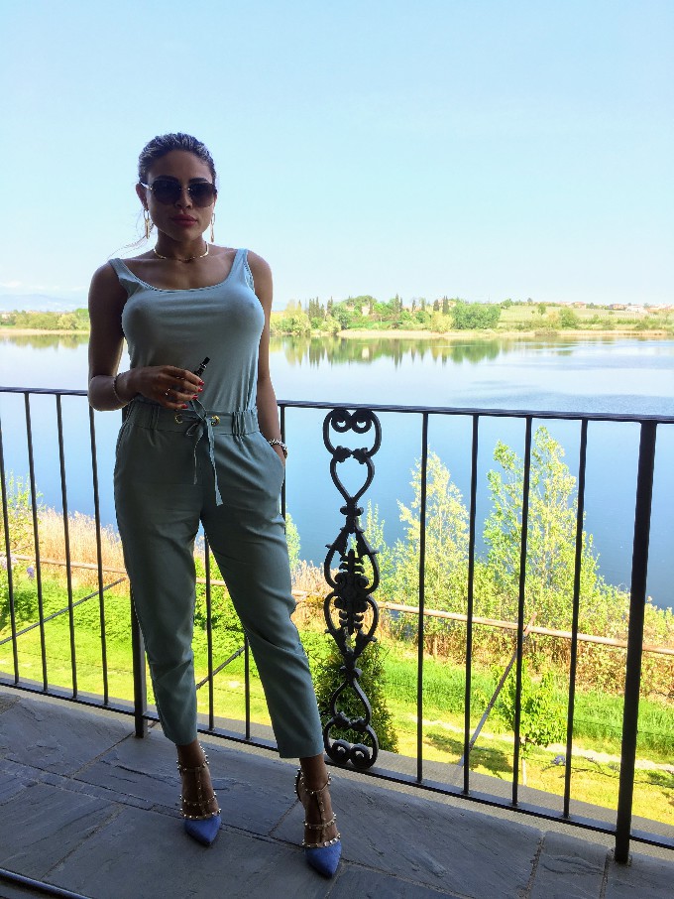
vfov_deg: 61.6
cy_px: 450
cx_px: 337
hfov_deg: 48.2
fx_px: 753
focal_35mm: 29
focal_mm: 4.15
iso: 25
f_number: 2.2
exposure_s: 1/346
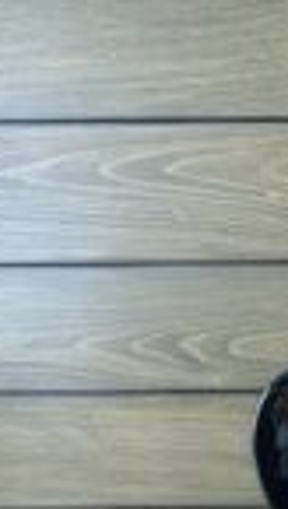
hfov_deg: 14.4
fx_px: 1055
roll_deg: +0.5
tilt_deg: -23.1
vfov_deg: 27.1
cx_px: 446
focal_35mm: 78
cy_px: 235
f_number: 1.5
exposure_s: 1/65
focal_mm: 5.7
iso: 125
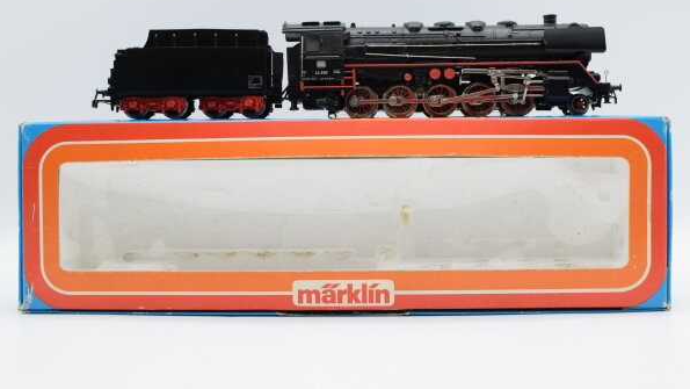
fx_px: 1016
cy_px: 179
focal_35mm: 56
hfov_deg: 37.5
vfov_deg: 21.6
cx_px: 346
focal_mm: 35
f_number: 8
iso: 400
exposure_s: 1/200
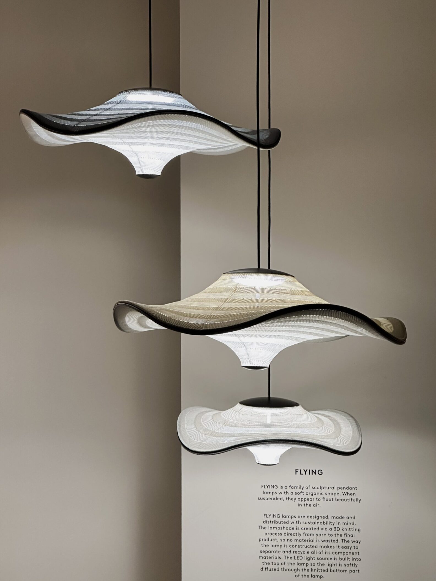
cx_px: 218
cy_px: 290
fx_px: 1293
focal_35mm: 77
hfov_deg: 19.1
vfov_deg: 25.3
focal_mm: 9
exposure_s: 1/100
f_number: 2.8
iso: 200
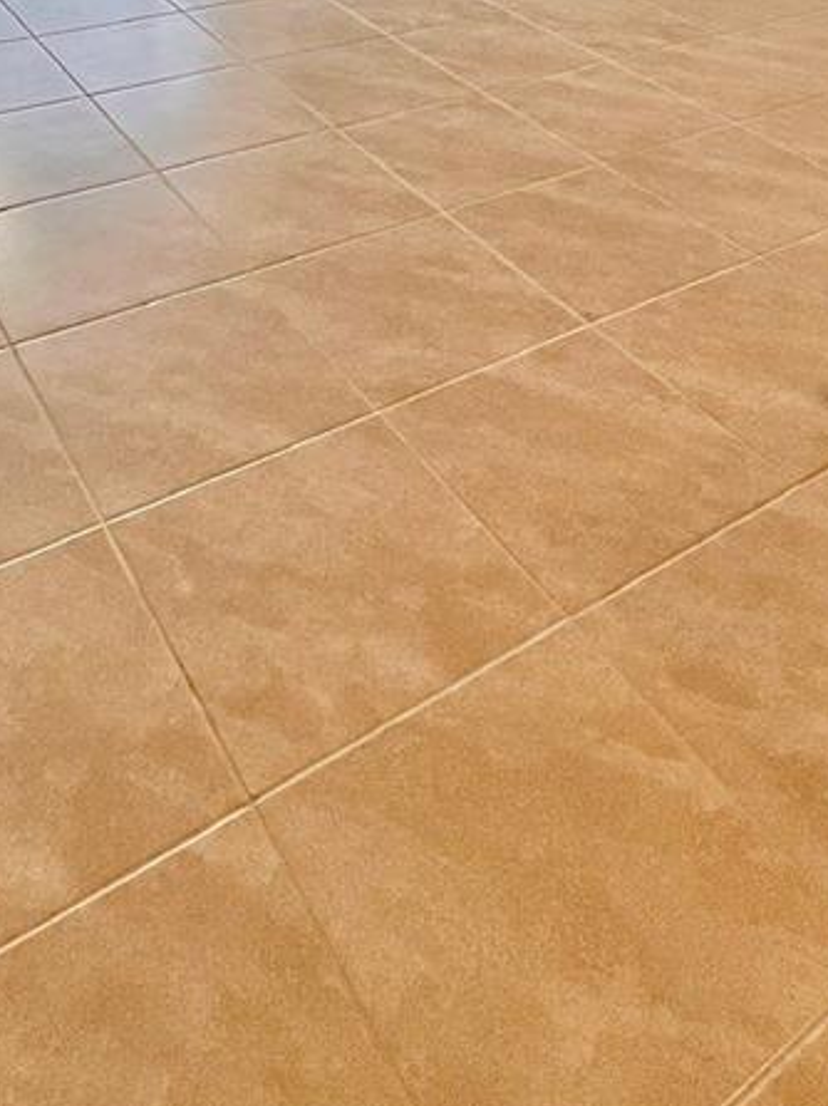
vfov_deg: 39.7
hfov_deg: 40.6
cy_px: -186
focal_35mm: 35
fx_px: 1117
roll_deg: -2.1
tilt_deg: -9.8
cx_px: 389
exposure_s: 1/120
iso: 100
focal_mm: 1.57
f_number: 1.8
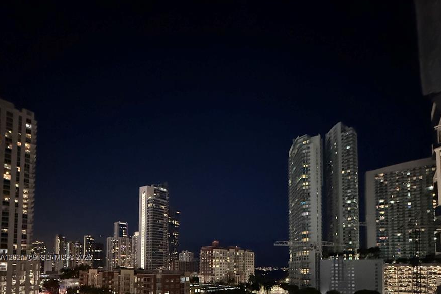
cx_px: 226
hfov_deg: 84.0
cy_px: 258
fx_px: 245
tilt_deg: +3.5
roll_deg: -0.1
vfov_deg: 54.8
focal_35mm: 20
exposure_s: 1/24
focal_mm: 2.22
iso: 2500
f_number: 2.2
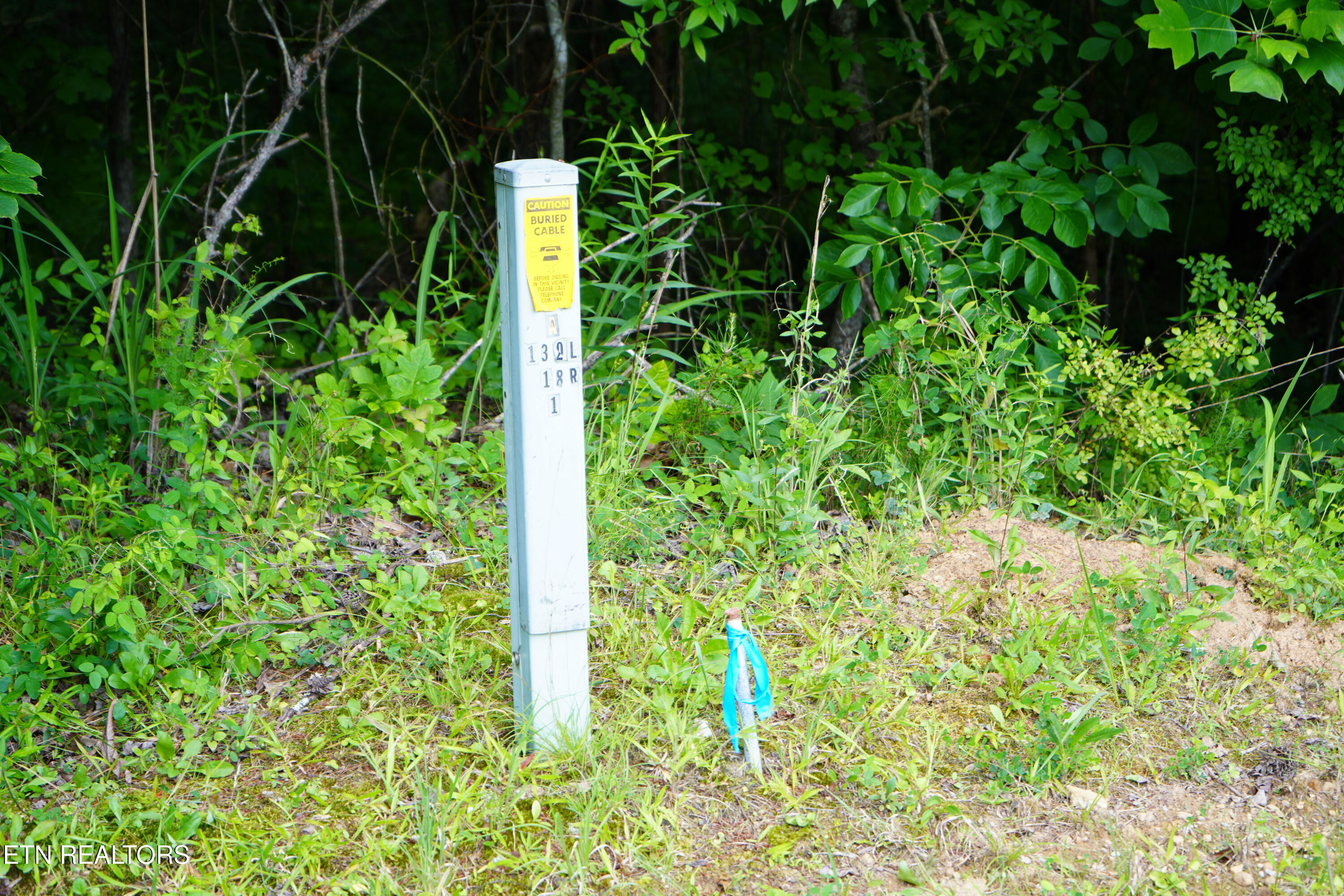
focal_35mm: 70
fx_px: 2613
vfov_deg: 19.5
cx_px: 672
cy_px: 448
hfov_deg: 28.8
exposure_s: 1/80
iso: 160
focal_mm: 70
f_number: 5.6
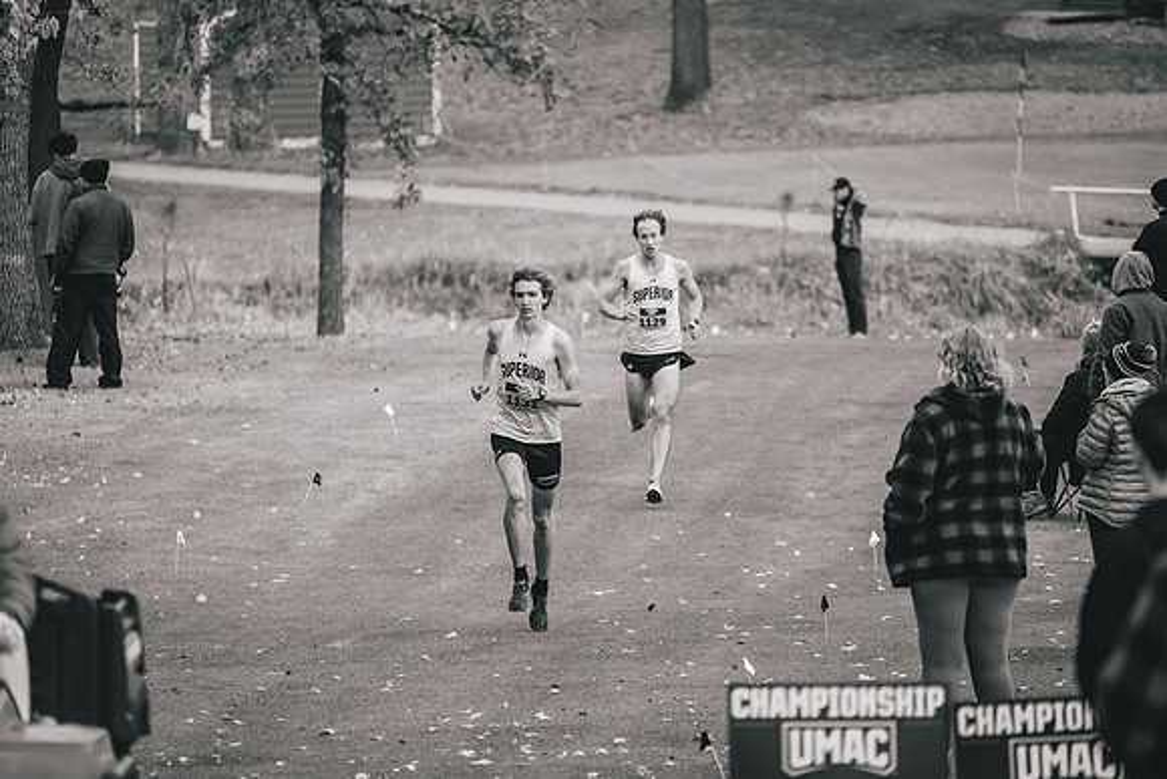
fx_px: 12979
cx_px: 584
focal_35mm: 400
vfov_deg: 3.4
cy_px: 390
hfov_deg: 5.1
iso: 400
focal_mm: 400
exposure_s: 1/800
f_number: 6.3
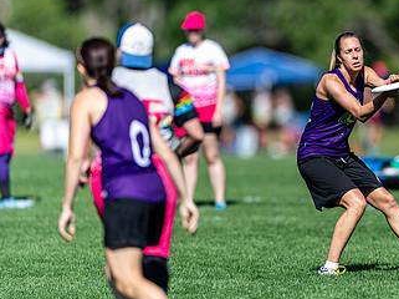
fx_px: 8013
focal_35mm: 696
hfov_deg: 2.9
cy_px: 129
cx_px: 318
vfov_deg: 2.1
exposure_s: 1/2500
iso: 110
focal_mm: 400
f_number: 2.8
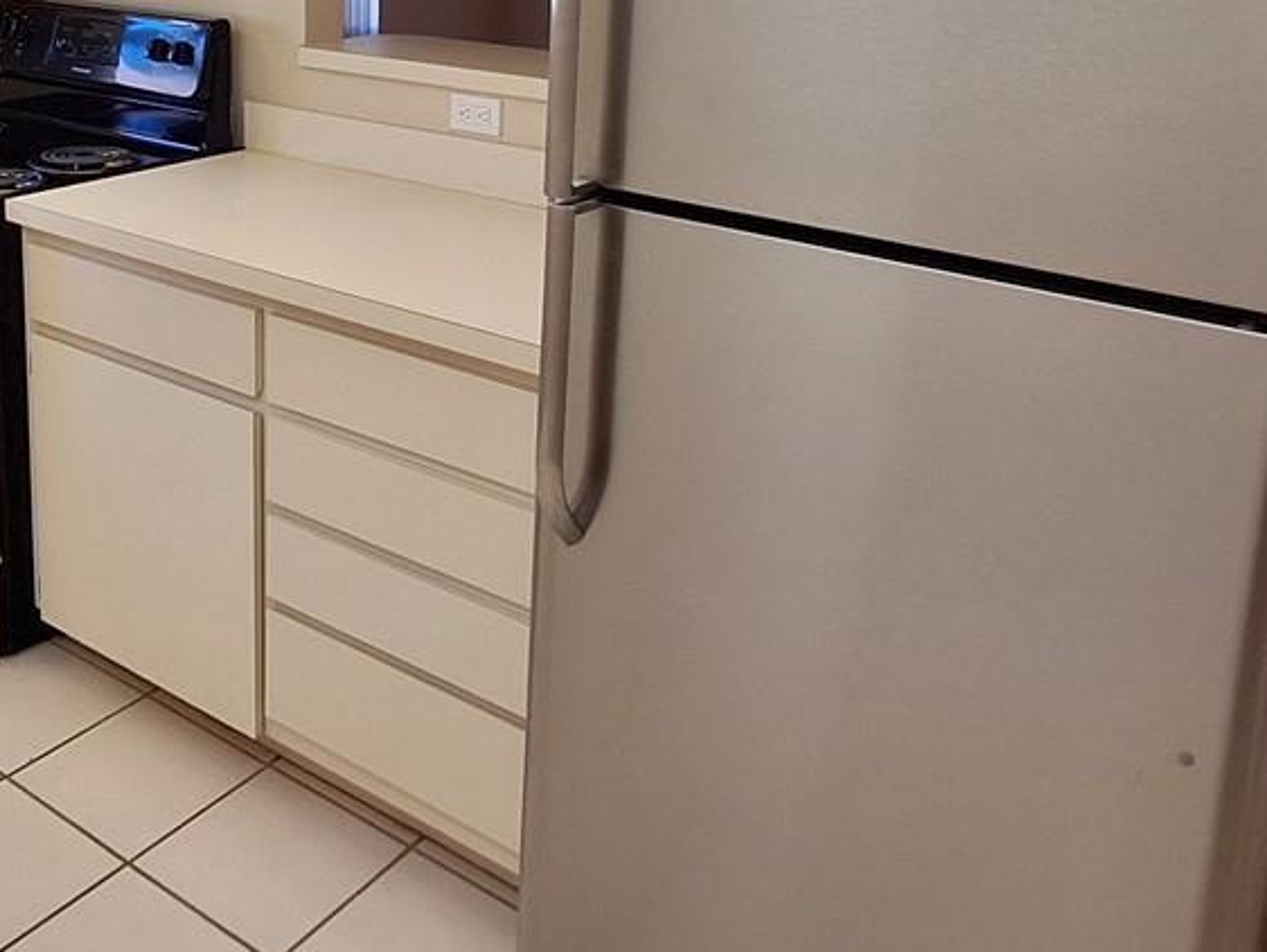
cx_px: 390
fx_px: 1355
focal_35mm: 37
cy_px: 124
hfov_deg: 49.0
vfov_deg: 36.6
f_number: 2.2
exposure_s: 1/120
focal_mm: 1.74
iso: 50
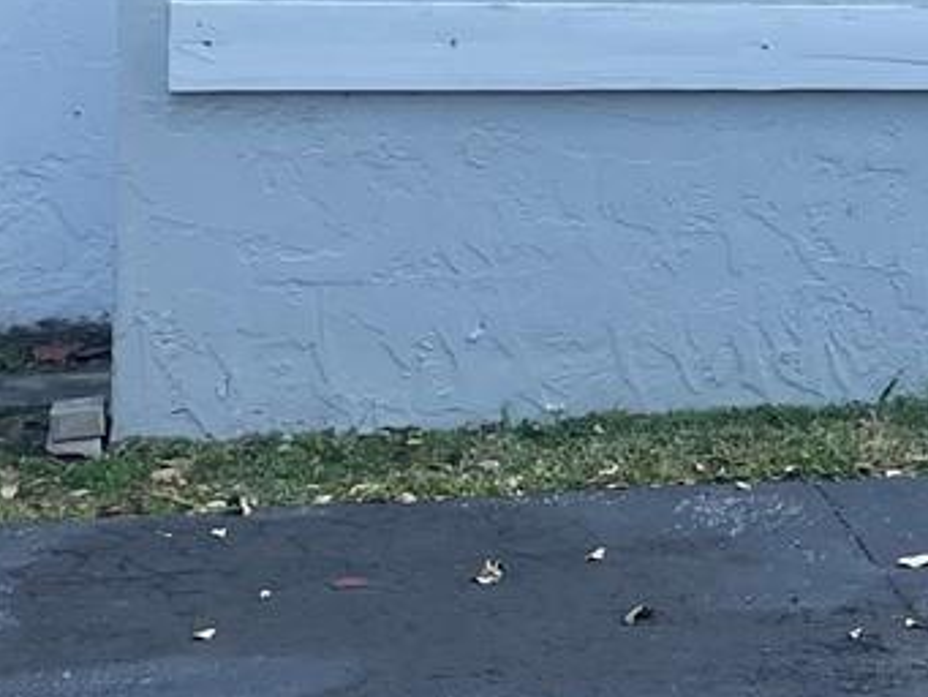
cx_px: 1369
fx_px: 3272
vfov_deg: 12.0
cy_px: -38
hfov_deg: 15.0
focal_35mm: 122
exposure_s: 1/1114
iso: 32
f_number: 1.6
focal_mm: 4.2
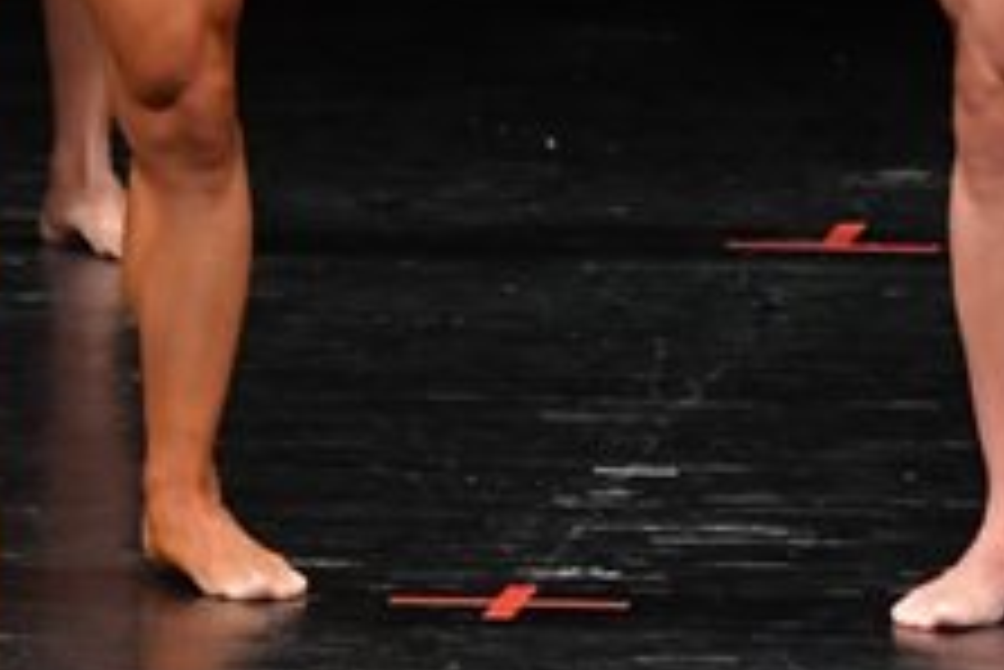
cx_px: -241
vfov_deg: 1.5
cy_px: -306
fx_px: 26148
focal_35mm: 937
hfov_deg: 2.2
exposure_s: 1/400
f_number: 5.6
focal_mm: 180
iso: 3200
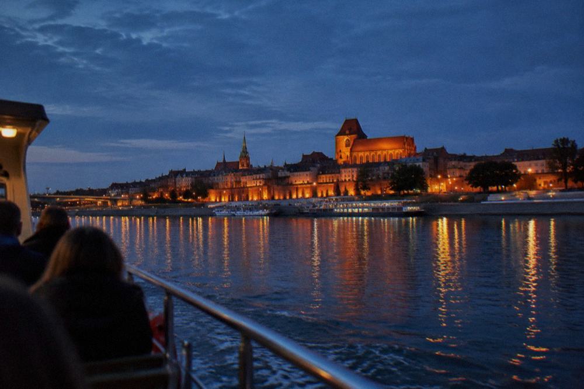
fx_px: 649
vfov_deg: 33.4
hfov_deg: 48.5
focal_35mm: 40
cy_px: 194
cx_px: 292
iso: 3200
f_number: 3.2
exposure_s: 1/80
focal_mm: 40
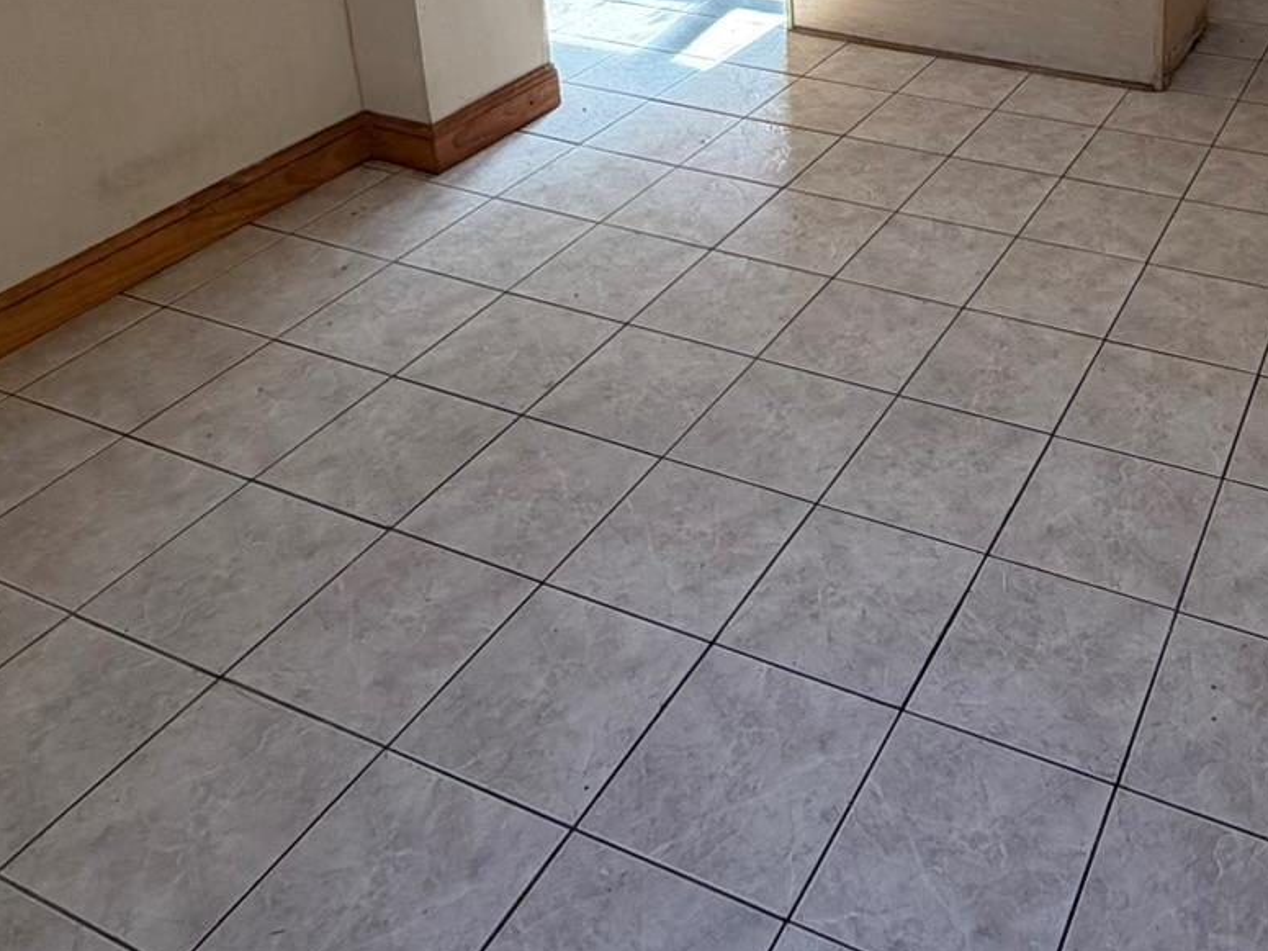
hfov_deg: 47.4
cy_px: -115
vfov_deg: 33.3
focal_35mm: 37
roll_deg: +0.5
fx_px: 1355
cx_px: 1014
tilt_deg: -15.8
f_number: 2.2
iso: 125
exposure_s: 1/121
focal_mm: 2.22
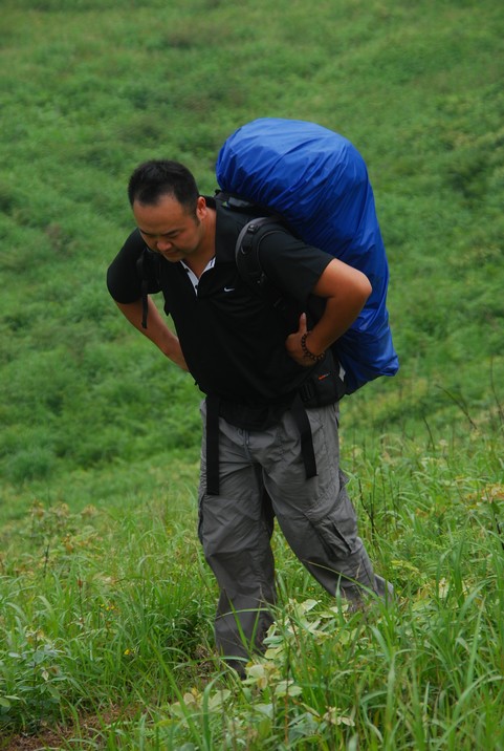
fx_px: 3634
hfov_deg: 7.9
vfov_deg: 11.8
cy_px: 376
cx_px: 252
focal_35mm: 174
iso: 100
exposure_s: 1/125
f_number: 9
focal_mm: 116
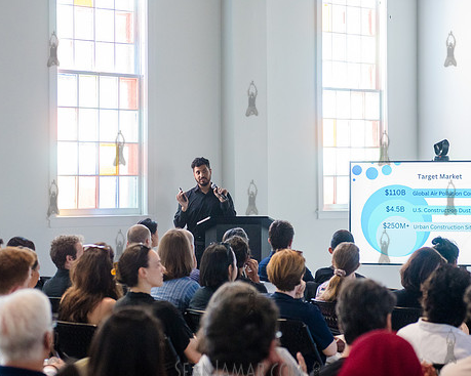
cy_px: 197
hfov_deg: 20.2
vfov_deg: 16.2
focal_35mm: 95
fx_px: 1324
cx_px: 251
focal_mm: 80
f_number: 4
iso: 4000
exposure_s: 1/400
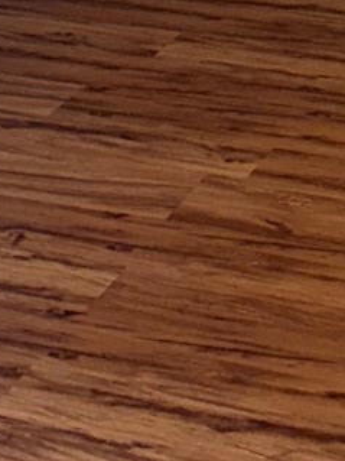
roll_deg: -2.7
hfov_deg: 9.5
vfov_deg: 11.2
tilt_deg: -3.4
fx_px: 2048
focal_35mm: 154
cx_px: 440
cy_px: -555
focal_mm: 6.76
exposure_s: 1/60
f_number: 1.78
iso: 250
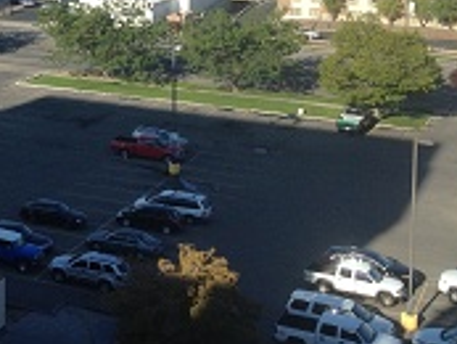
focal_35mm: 91
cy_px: -70
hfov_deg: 19.8
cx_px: -135
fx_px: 1202
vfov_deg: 15.6
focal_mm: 4.28
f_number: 2.4
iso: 50
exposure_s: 1/1082
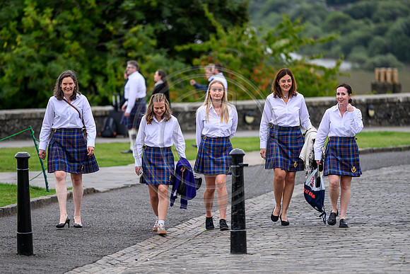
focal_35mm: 248
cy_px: 142
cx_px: 208
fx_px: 2825
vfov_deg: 5.5
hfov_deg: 8.3
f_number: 2.8
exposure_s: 1/640
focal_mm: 200
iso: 500
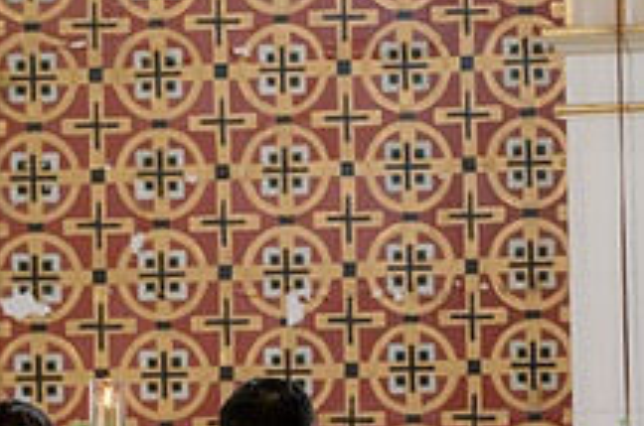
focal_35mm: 538
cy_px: 417
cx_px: 644
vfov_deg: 2.5
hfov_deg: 3.8
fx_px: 9603
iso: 1000
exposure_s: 1/50
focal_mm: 200
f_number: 2.8
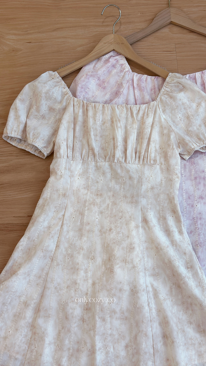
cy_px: 184
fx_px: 515
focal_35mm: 53
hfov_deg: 22.5
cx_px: 139
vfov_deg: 39.2
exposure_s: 1/100
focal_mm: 6.86
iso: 80
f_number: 1.78
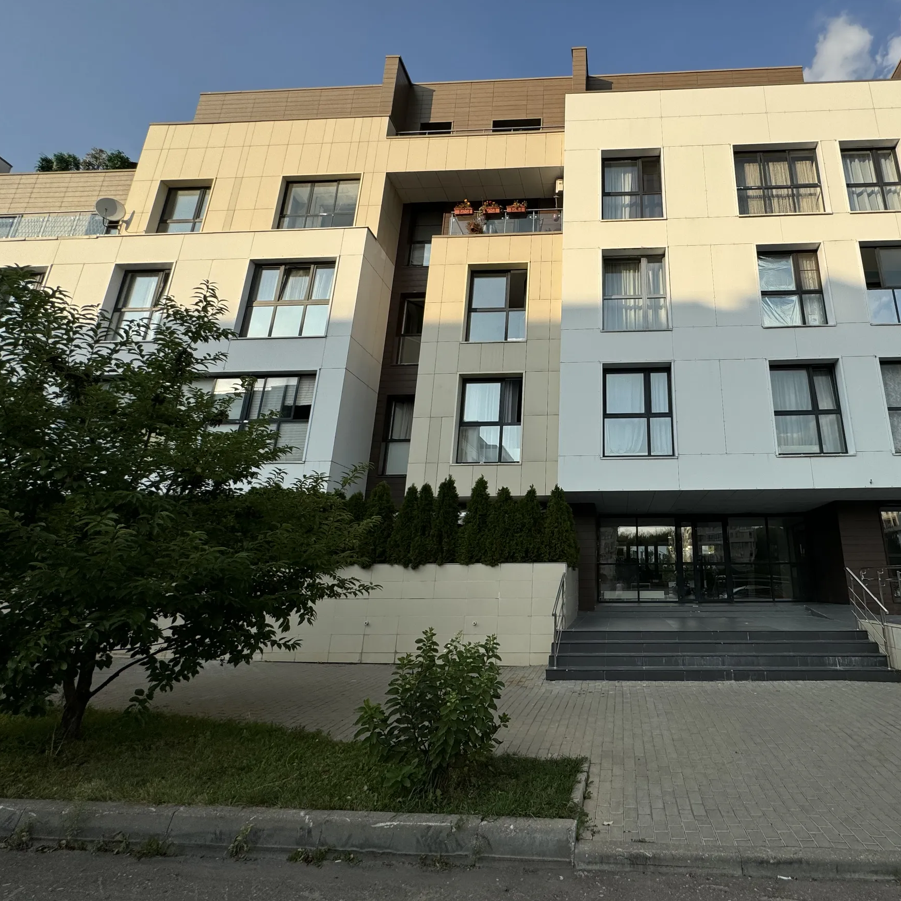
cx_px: 599
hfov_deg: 81.2
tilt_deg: +16.1
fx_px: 501
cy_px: 443
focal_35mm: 17
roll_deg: +0.1
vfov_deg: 84.0
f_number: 2.2
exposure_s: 1/1395
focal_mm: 2.22
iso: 50
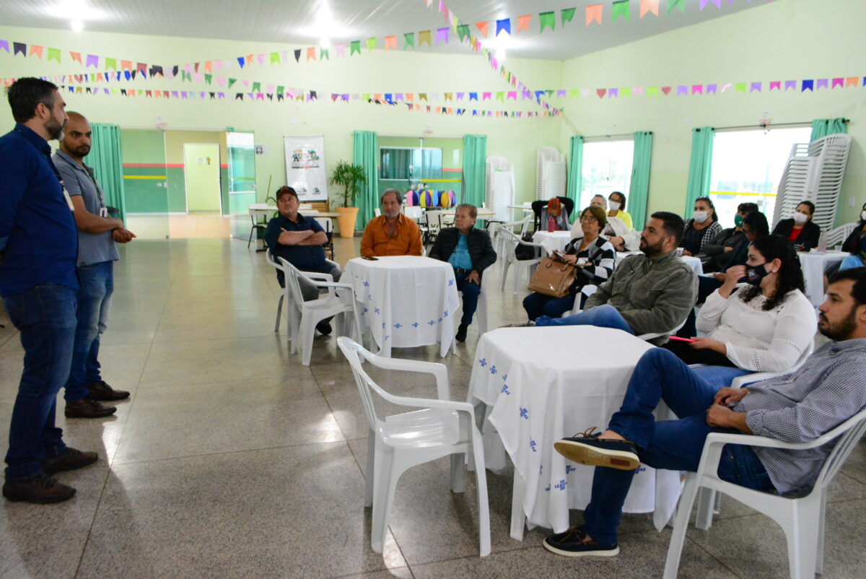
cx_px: 433
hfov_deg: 67.3
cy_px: 290
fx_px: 650
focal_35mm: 27
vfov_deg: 48.0
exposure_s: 1/60
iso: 3600
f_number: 6.3
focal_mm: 18
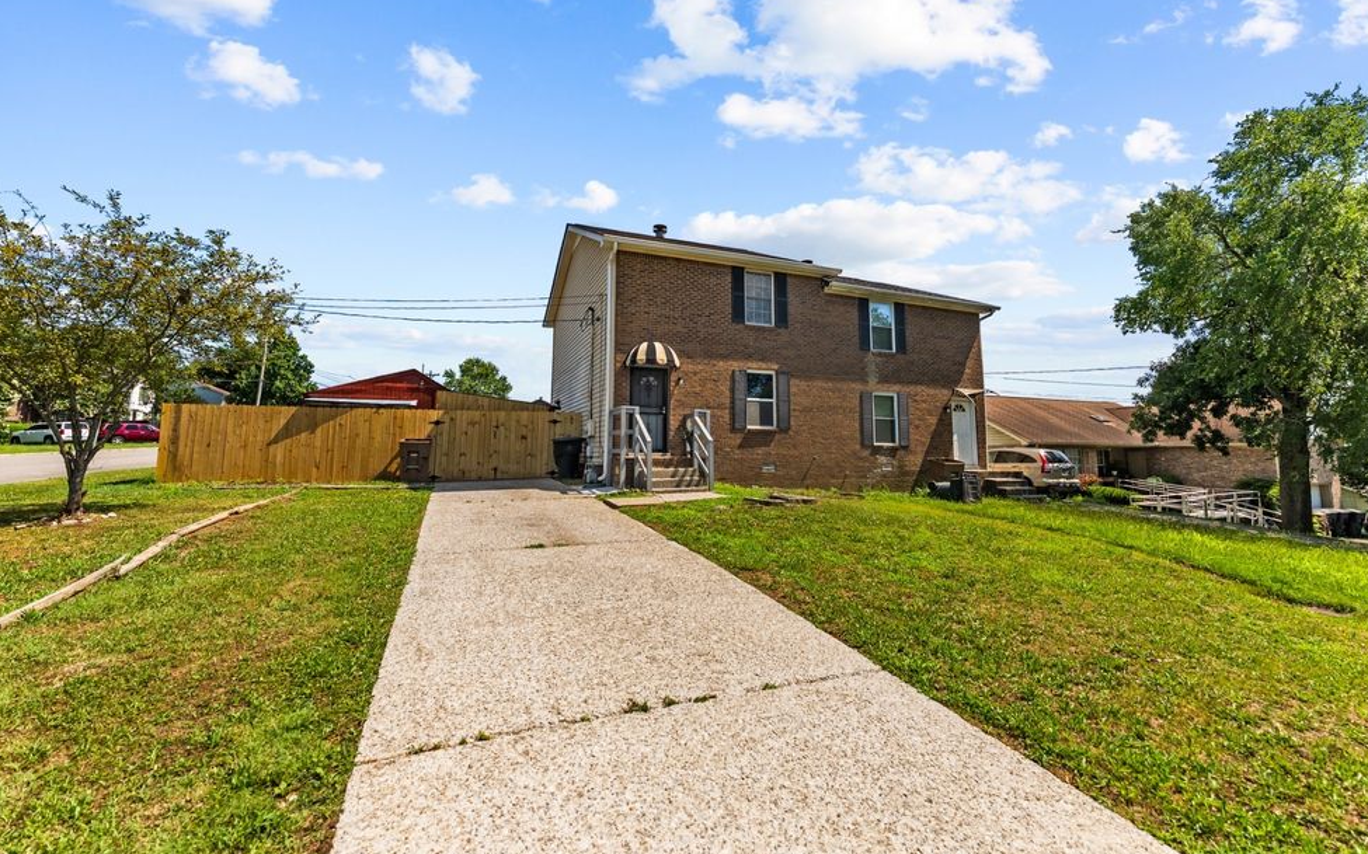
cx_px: 710
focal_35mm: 15
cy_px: 379
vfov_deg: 74.5
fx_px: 559
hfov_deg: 101.4
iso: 640
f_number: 3.5
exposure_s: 1/2000
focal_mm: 14
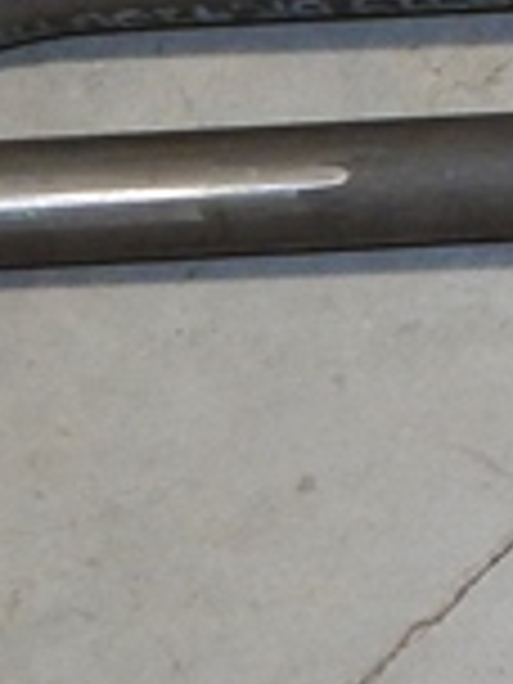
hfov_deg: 8.7
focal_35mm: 148
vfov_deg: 12.6
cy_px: -356
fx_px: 2924
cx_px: 1404
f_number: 3
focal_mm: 4
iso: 200
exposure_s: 1/30
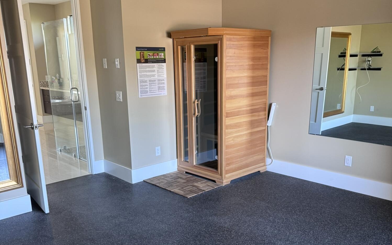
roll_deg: +0.0
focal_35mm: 34
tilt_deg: -14.3
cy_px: 157
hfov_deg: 56.7
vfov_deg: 37.0
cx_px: 196
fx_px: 363
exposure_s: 1/60
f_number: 1.78
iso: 250
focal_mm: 6.76
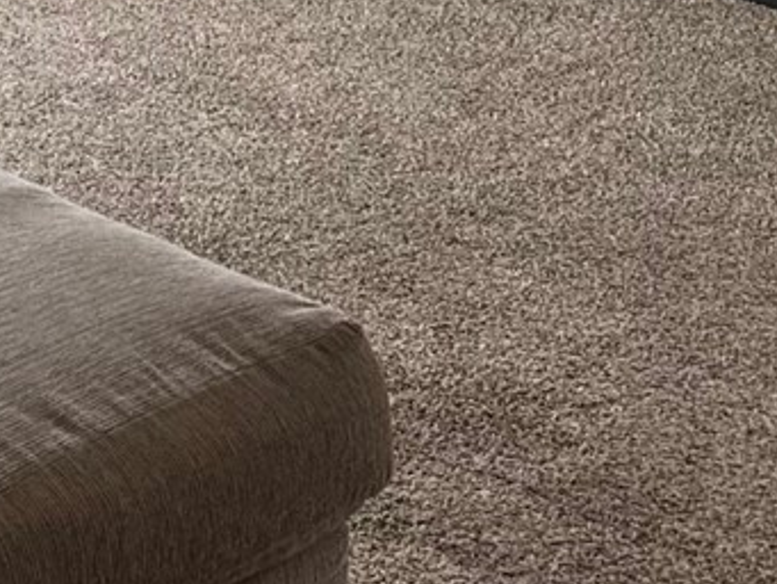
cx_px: 150
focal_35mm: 122
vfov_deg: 11.6
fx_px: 2739
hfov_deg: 16.0
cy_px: -308
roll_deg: -2.6
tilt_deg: -12.5
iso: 50
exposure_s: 1/165
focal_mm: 5.7
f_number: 1.5
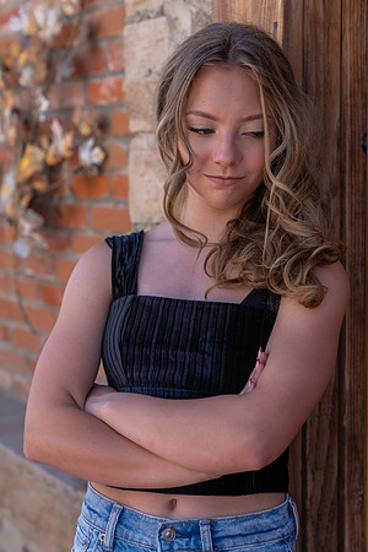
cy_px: 276
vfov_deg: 30.1
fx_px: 1027
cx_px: 184
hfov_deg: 20.3
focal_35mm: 67
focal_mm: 67
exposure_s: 1/200
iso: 100
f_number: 4
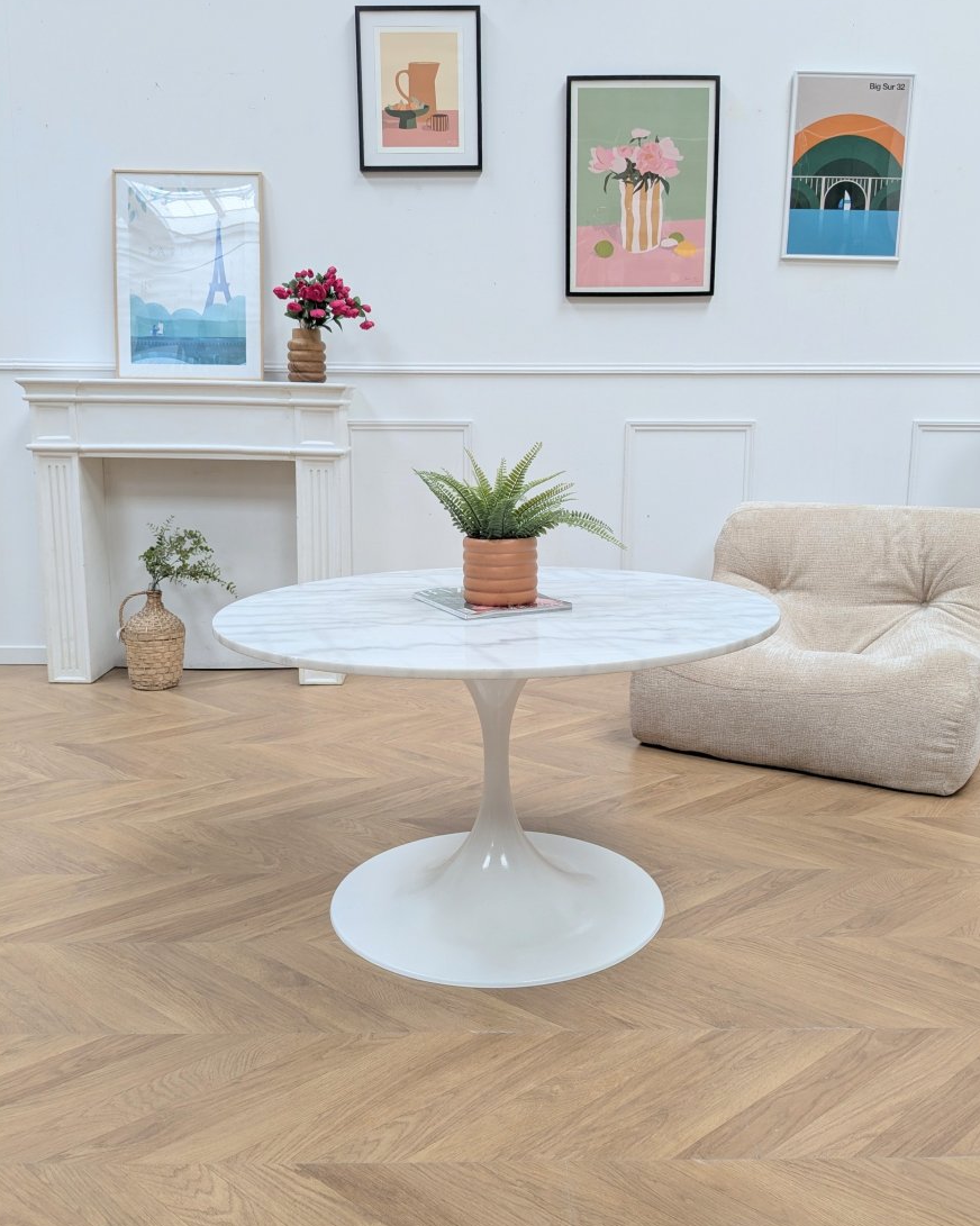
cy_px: 594
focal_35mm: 29
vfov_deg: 60.5
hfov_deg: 49.9
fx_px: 1052
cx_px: 500
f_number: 1.73
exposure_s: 1/128
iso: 55
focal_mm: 4.38
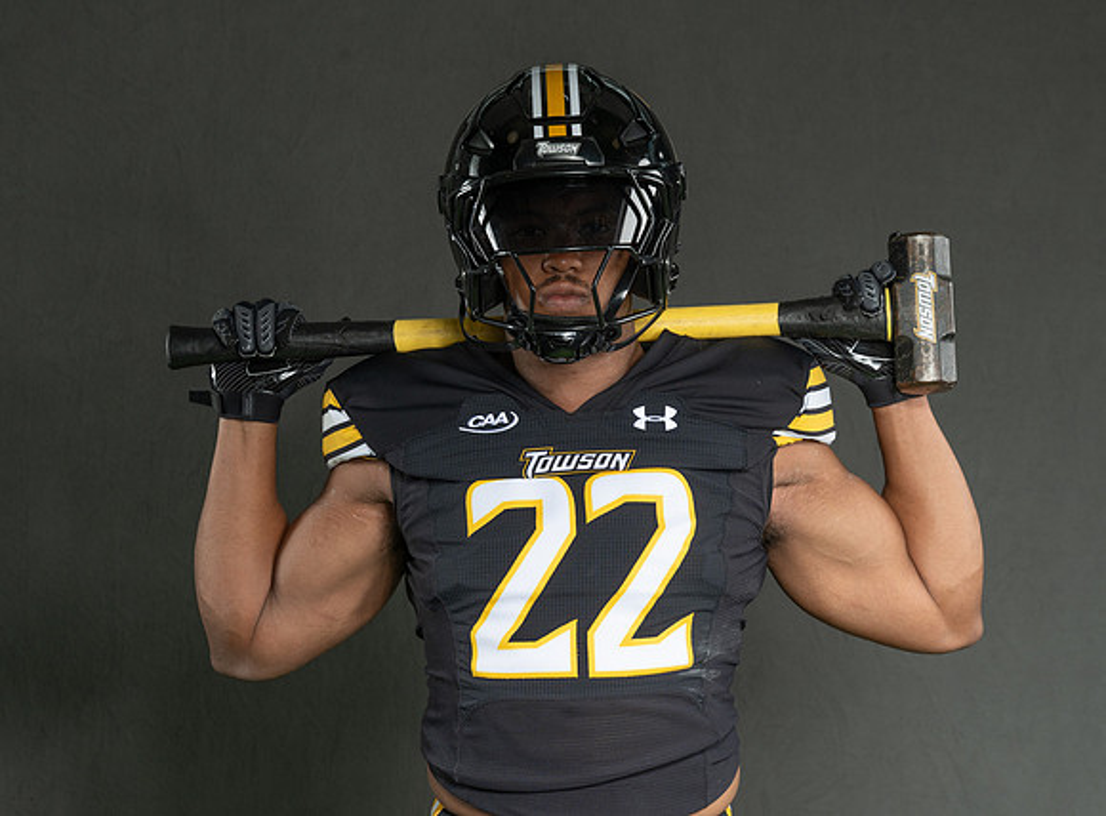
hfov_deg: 16.7
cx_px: 579
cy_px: 339
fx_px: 3778
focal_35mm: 119
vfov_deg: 12.3
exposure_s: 1/200
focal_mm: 95
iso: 200
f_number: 8
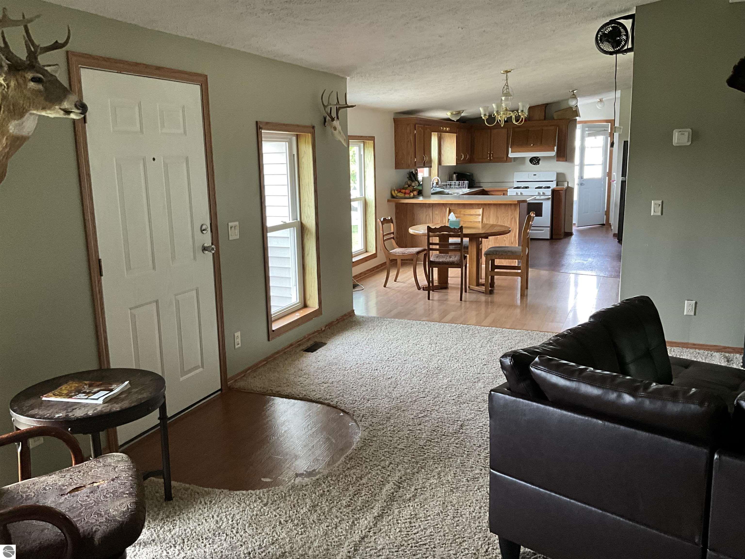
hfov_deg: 61.7
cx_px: 372
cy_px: 280
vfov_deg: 48.2
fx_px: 624
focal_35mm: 29
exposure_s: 1/60
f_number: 1.8
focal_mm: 3
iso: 125
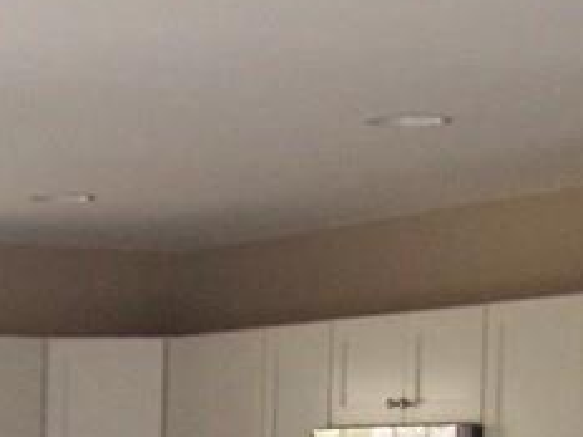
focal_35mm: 168
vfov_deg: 8.4
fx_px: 2829
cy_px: 892
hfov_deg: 11.5
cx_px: -123
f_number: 2.8
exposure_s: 1/60
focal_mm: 6.3
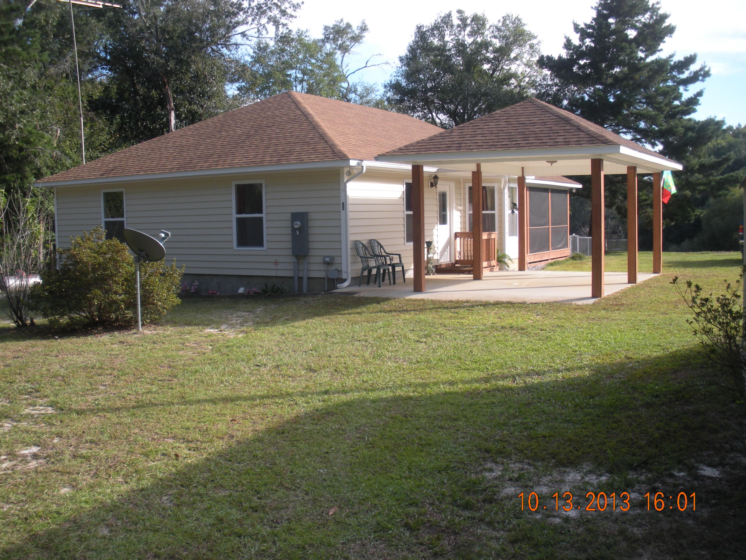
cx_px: 373
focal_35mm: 36
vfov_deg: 39.7
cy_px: 280
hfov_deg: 51.4
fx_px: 776
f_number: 3.5
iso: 64
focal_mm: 6.3
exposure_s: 1/175
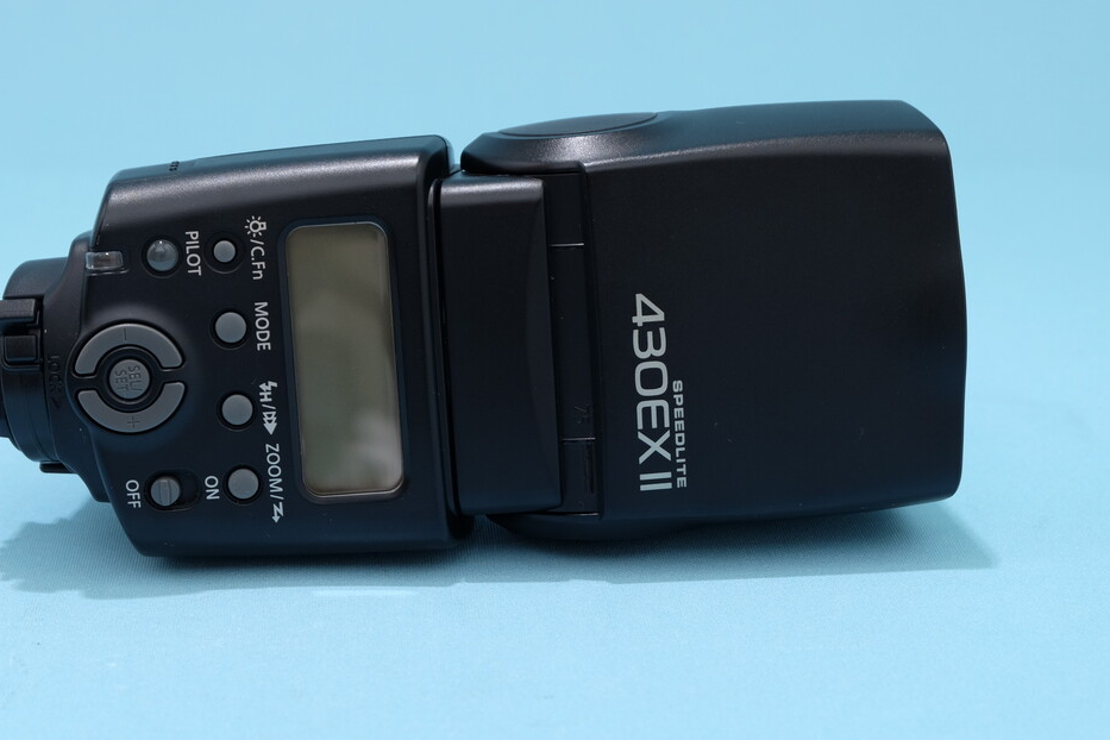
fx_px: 2497
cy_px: 385
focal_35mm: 81
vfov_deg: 16.9
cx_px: 470
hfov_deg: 25.0
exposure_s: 1/125
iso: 200
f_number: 8
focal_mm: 41.8
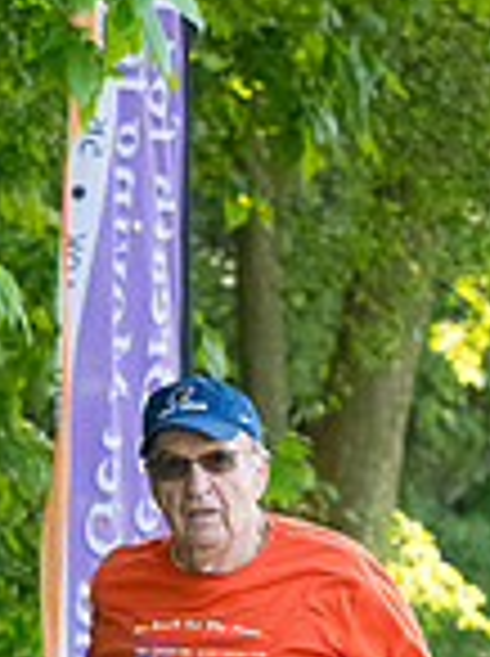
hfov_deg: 2.5
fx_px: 11339
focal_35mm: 599
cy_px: 868
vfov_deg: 3.3
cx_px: 223
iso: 3200
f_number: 5.6
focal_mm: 135
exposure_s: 1/1250
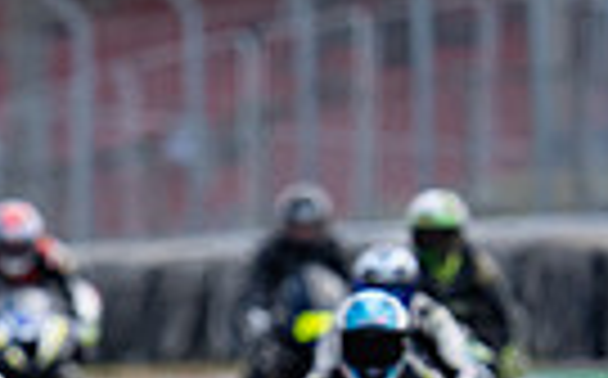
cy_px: 641
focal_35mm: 1754
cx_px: -185
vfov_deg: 0.7
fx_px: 29027
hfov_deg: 1.2
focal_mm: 400
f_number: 4
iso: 200
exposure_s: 1/640
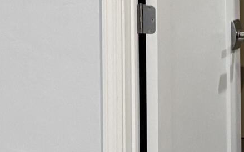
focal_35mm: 174
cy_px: -160
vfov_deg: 7.2
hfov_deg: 10.7
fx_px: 1157
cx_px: -295
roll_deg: -0.9
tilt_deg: +1.2
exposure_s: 1/60
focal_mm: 6.76
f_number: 1.78
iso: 200
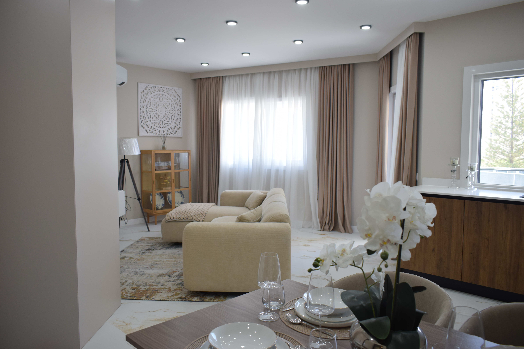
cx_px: 262
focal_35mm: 27
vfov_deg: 47.9
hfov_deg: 67.4
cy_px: 174
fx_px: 393
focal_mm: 18
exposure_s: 1/100
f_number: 5
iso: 400
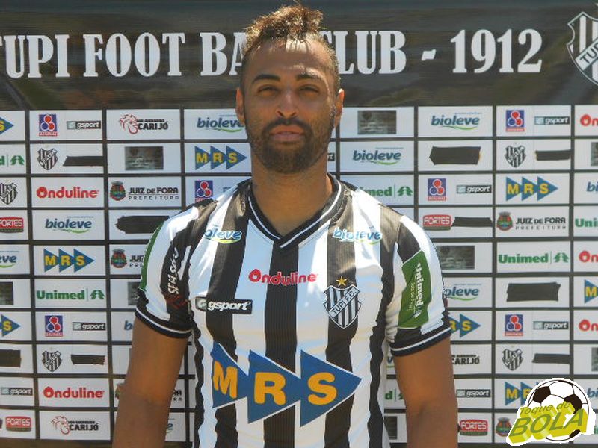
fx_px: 1140
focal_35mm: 66
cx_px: 299
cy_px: 224
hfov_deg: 29.4
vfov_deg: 22.3
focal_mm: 11.8
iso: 125
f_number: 5.3
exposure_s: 1/250
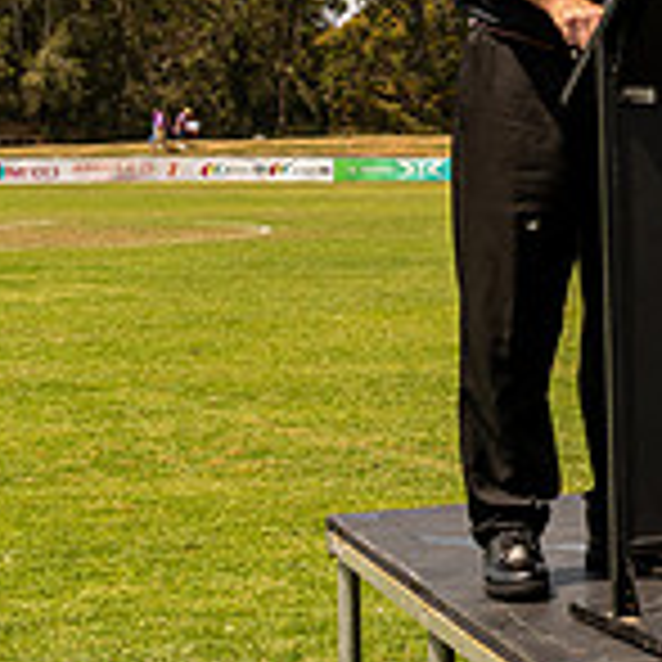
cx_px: 1198
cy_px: 16
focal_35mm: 111
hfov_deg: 13.9
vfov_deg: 15.4
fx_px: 2402
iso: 200
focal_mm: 22
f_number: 8
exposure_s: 1/640
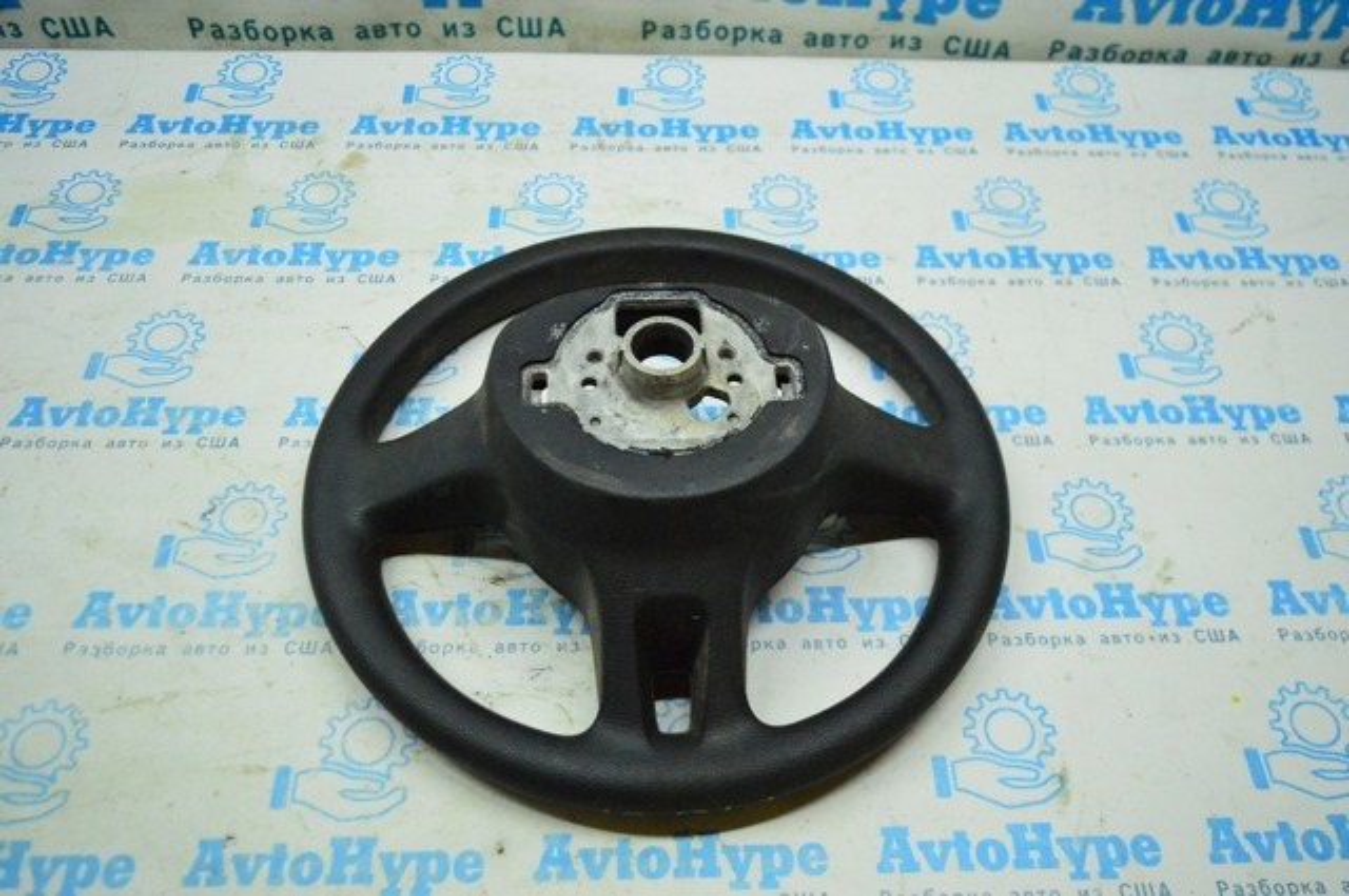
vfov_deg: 39.9
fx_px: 1235
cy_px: 448
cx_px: 674
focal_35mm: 33
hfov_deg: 57.3
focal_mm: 22
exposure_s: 1/1000
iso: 6400
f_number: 3.8
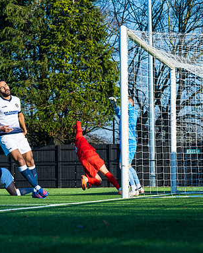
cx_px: 85
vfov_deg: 9.6
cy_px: 131
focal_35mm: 201
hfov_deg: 7.7
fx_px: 1508
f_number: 8
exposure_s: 1/1600
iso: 800
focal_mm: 135
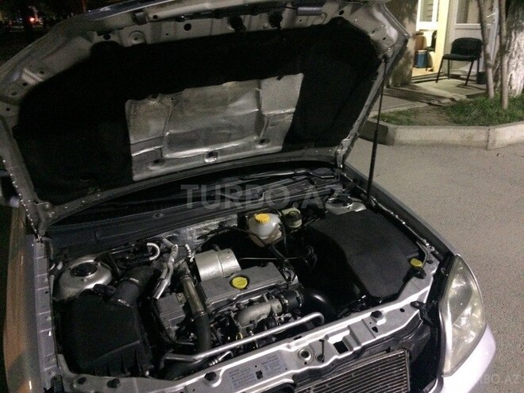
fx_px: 439
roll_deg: +3.4
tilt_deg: -22.7
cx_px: 262
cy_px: 196
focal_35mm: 29
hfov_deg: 61.7
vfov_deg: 48.2
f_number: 2.2
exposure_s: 1/17
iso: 800
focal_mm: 4.15
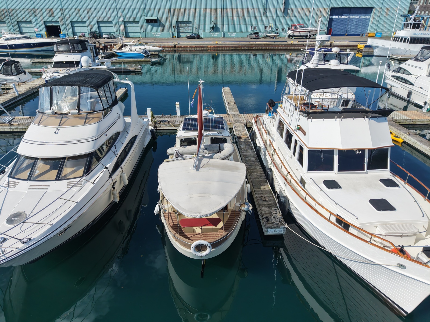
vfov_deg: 56.8
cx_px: 215
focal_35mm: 24
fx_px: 298
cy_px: 161
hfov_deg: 71.6
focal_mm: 8.67
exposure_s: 1/8000
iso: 350
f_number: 1.8
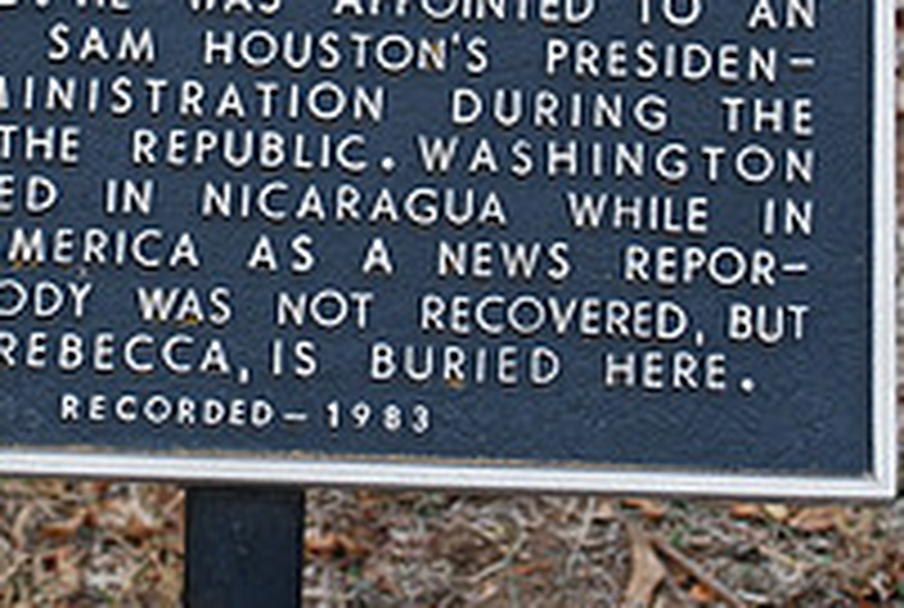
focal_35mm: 173
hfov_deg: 11.8
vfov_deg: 7.9
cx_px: 301
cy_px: -198
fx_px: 4354
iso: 100
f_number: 6.3
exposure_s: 1/160
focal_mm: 40
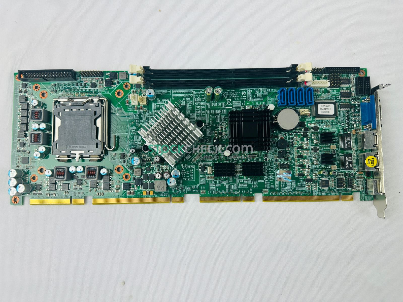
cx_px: 202
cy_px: 151
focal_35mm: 24
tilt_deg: -85.3
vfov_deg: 56.8
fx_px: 279
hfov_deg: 71.6
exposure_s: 1/120
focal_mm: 6.86
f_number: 1.78
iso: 100
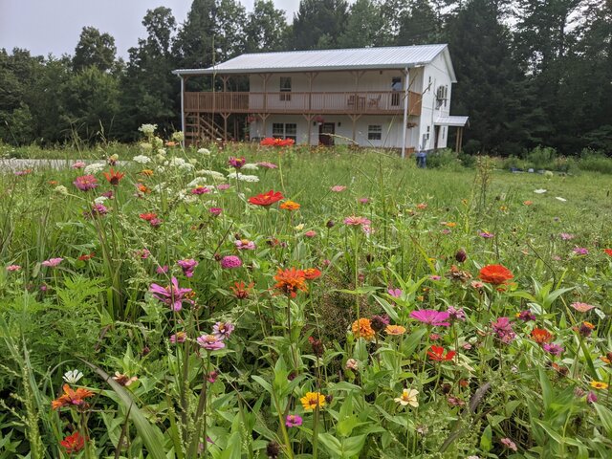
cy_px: 230
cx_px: 306
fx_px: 477
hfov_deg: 65.3
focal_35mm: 27
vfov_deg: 51.4
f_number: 1.8
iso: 48
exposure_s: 1/2933
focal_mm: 4.44
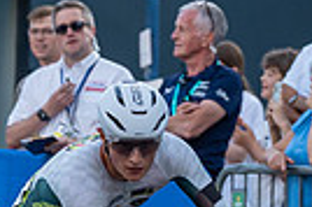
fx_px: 5583
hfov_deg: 3.2
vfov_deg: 2.1
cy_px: 241
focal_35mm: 645
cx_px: 198
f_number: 4
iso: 800
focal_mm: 99
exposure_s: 1/640
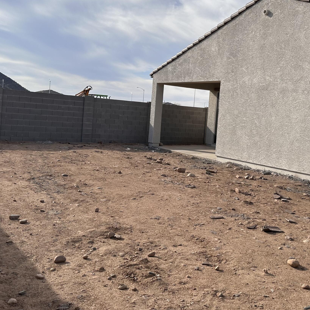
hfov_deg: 42.4
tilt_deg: -0.9
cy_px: 128
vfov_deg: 42.7
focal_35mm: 39
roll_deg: -5.7
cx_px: 202
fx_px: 395
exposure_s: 1/6211
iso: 80
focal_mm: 6.86
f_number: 1.78
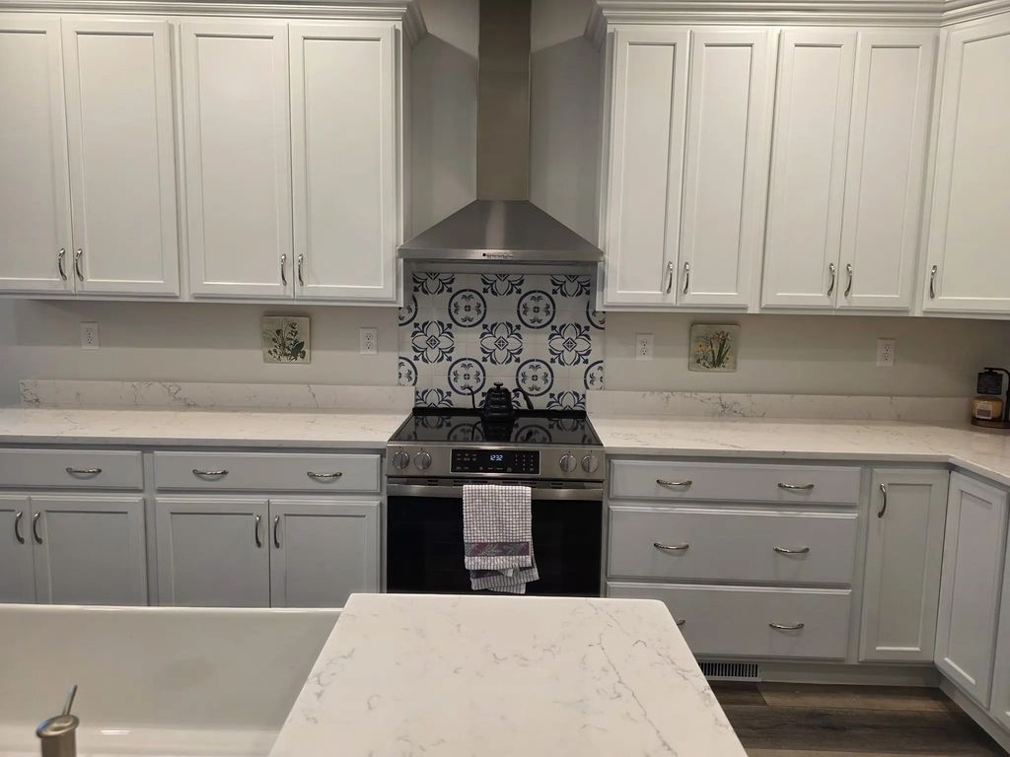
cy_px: 378
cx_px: 505
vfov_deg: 58.9
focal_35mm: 23
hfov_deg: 73.9
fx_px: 671
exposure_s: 1/120
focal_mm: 6.3
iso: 125
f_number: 1.7
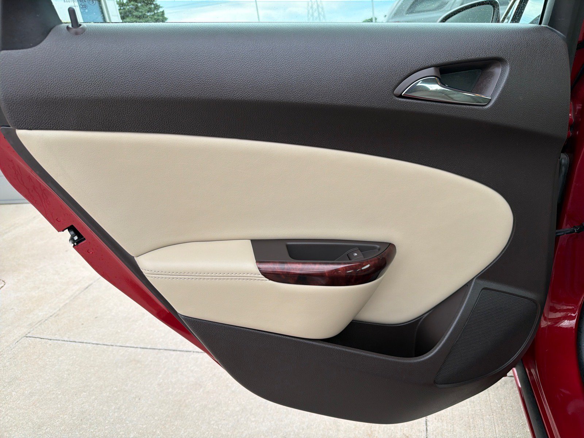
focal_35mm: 24
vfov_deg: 56.8
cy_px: 219
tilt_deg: -22.4
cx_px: 292
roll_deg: +10.3
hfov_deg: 71.6
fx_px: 405
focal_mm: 6.76
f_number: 1.78
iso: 64
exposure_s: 1/208
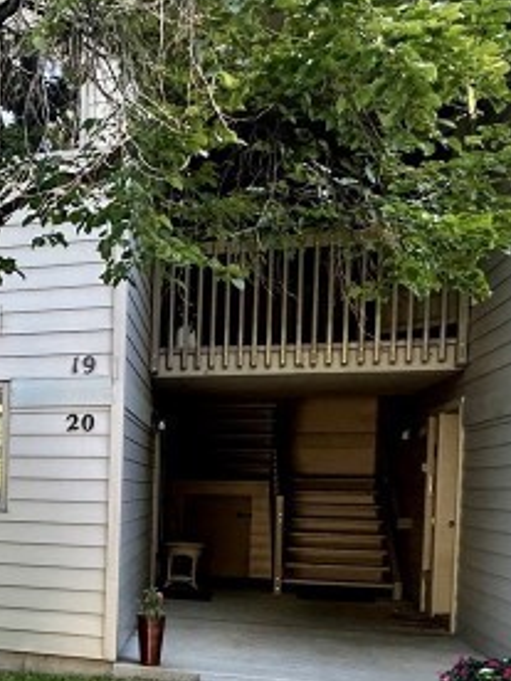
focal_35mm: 52
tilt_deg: -1.3
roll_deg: -1.5
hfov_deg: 22.5
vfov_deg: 36.0
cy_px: 513
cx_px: -276
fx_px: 1023
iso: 100
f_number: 2.2
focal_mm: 2.22
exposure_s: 1/99
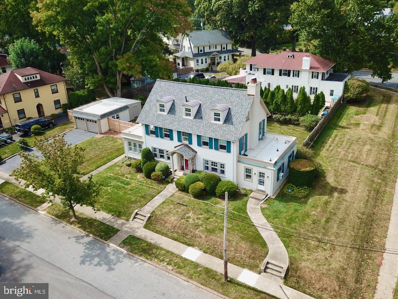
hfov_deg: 67.3
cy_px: 150
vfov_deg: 53.1
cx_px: 199
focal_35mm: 26
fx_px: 299
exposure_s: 1/843
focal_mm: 4.7
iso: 100
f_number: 2.2
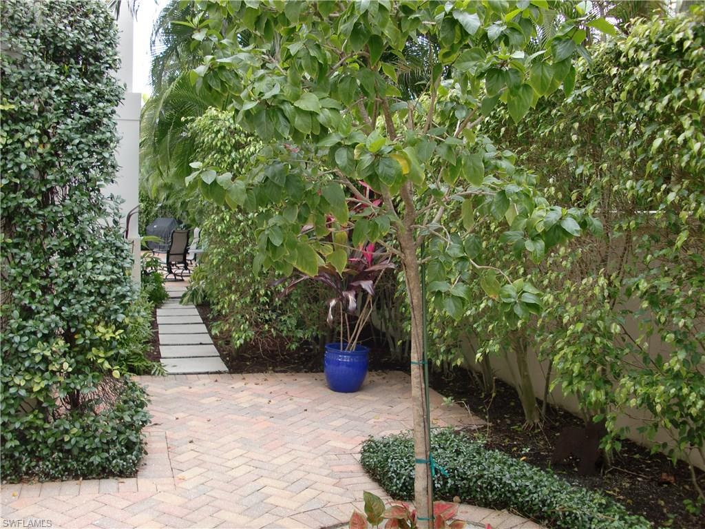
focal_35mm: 36
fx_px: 733
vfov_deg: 39.7
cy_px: 264
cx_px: 352
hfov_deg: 51.4
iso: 64
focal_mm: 6.3
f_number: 2.8
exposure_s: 1/100
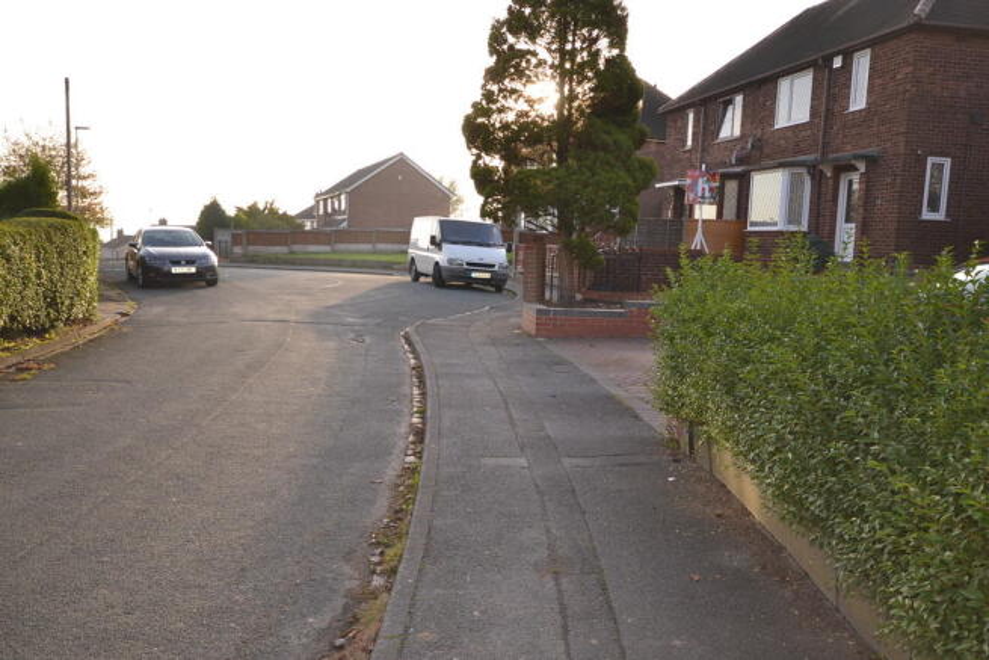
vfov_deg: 43.6
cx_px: 494
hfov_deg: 61.9
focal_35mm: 30
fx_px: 824
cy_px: 330
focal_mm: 20
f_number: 5.6
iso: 160
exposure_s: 1/125
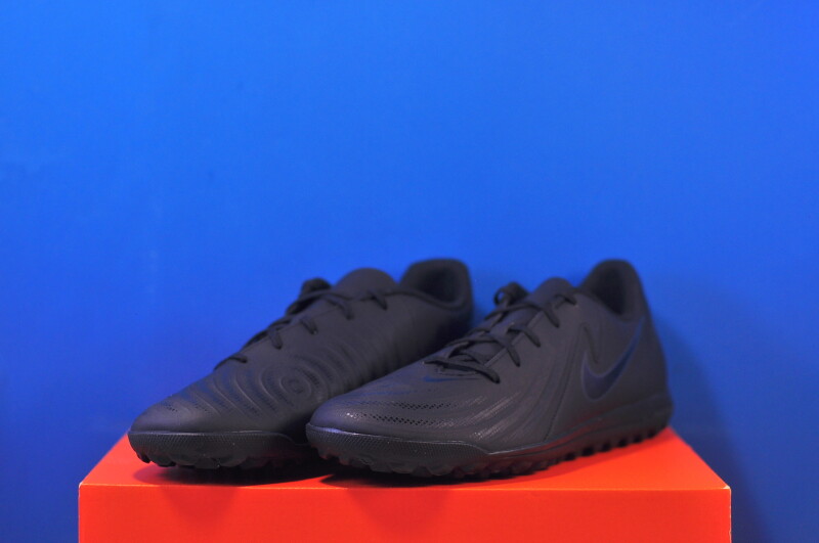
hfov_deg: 27.0
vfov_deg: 18.1
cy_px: 272
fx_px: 1704
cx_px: 410
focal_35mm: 75
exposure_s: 1/320
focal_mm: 50
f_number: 2.5
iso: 250
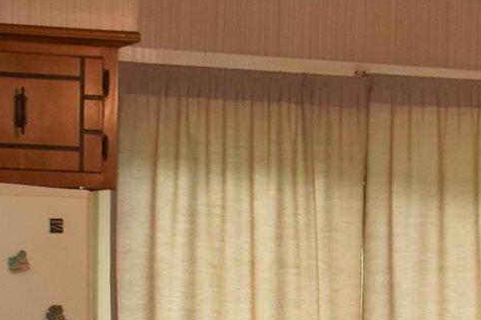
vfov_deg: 6.5
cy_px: 467
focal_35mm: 209
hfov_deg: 9.8
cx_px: 502
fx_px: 2791
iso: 800
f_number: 3.8
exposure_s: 1/60
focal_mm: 22
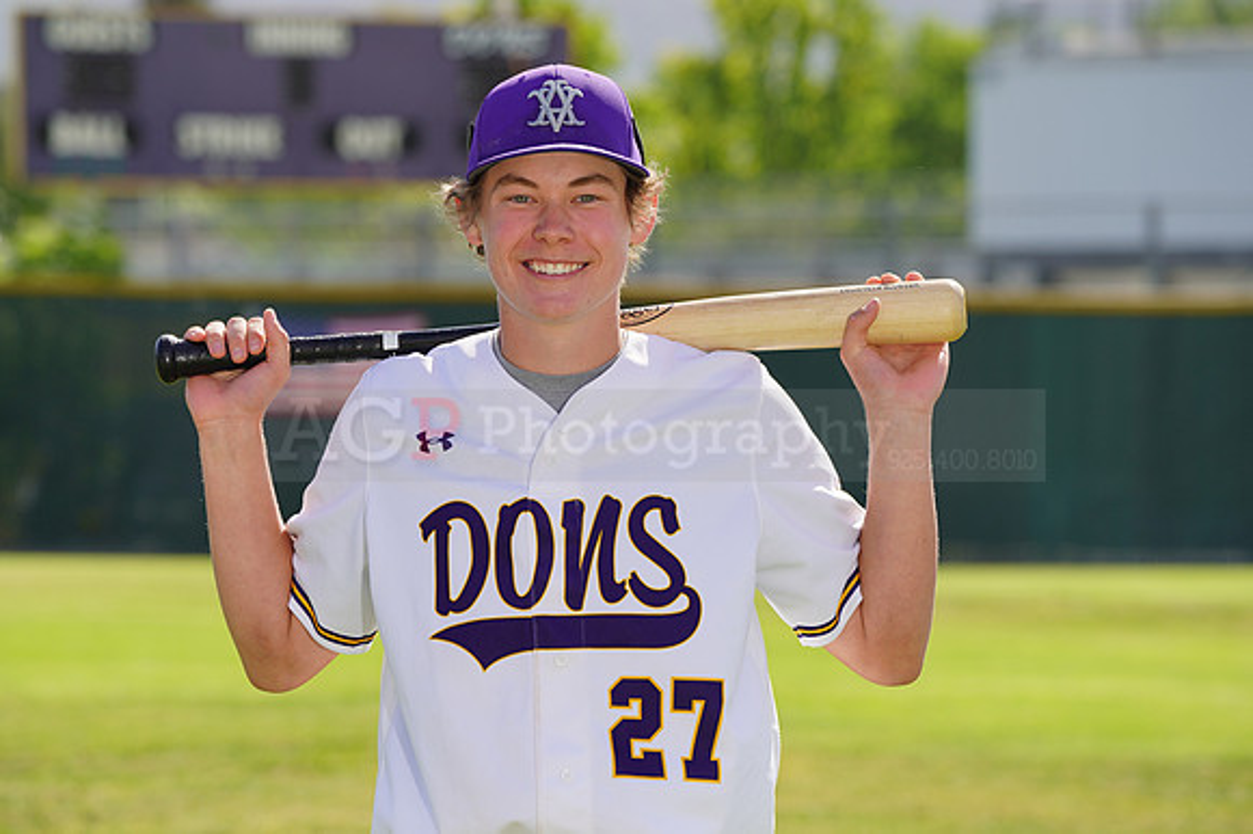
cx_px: 626
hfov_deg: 9.4
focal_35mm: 218
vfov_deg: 6.3
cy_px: 417
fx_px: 7583
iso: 100
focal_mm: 218
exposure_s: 1/250
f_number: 8
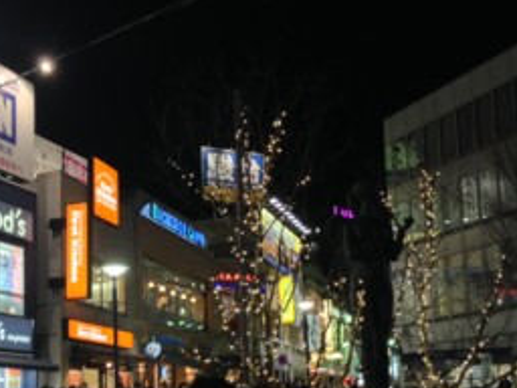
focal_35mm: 58
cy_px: 301
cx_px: 151
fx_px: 866
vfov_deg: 24.9
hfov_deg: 32.8
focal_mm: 4.12
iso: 125
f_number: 2.4
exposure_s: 1/20
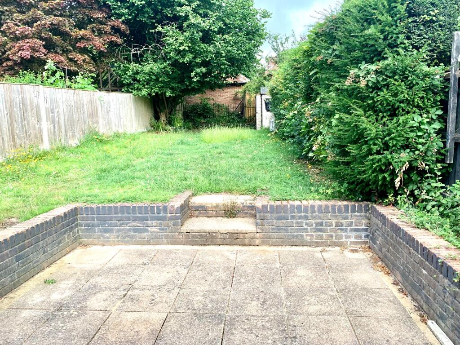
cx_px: 230
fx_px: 346
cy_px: 172
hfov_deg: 67.3
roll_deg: +1.1
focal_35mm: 26
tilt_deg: -9.7
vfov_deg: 53.1
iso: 25
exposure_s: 1/520
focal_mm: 4.25
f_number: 1.8
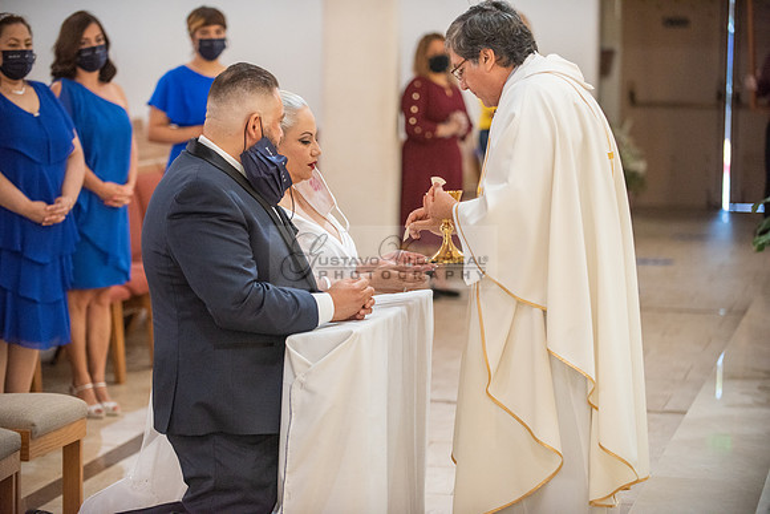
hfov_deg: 17.6
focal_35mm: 116
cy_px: 257
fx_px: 2482
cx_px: 385
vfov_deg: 11.8
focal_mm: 116
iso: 2000
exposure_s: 1/160
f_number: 2.8
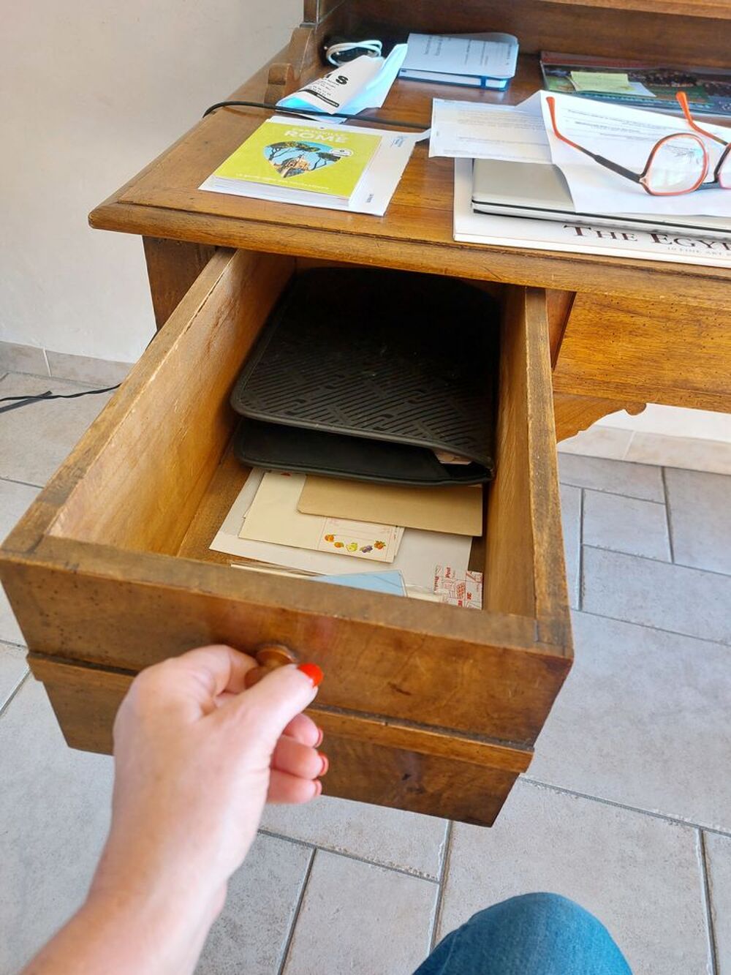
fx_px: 704
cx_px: 366
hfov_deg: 54.9
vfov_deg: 69.4
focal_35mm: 25
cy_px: 488
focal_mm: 5.23
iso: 200
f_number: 1.8
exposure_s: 1/50
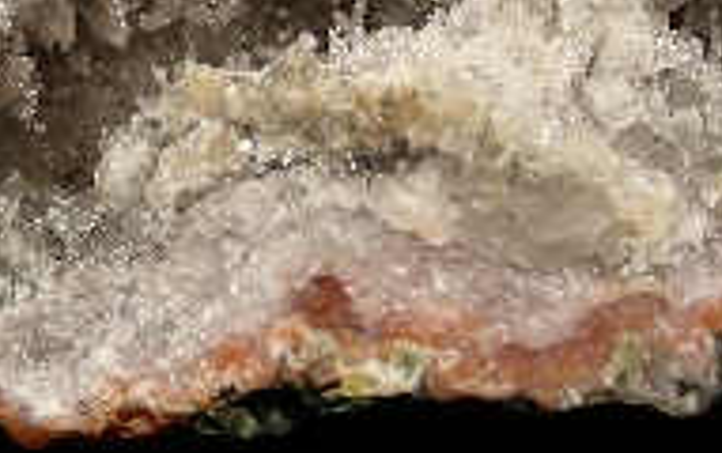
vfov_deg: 12.9
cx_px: 340
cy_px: -26
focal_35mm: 100
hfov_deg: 20.8
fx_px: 1971
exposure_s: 1/104
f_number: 3.5
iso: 50
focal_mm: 7.4
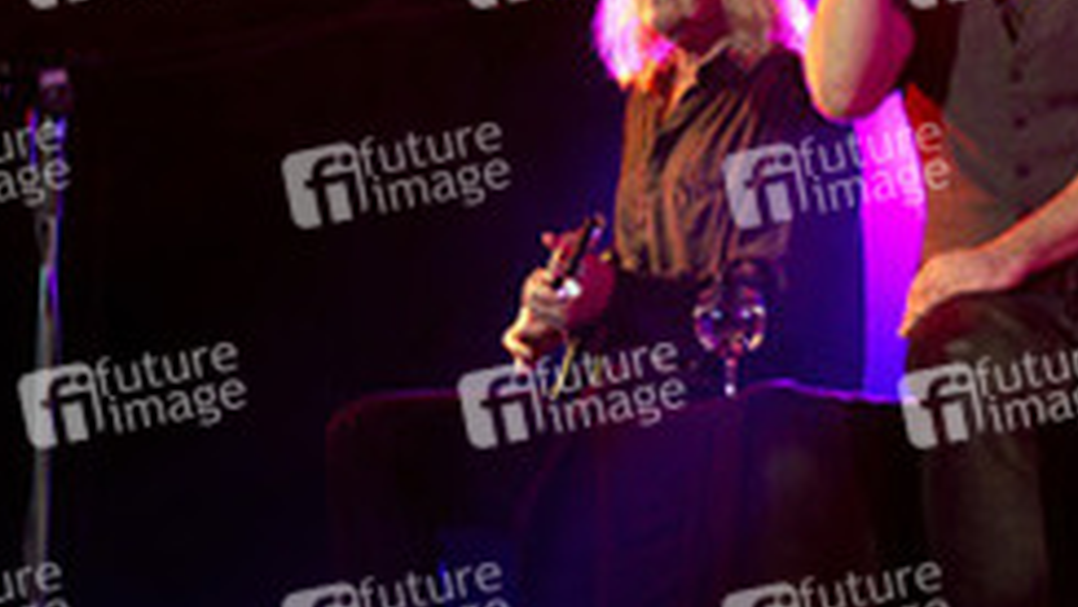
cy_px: 286
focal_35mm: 77
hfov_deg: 26.9
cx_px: 893
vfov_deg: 15.7
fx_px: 2202
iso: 1600
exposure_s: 1/320
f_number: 2.8
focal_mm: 40
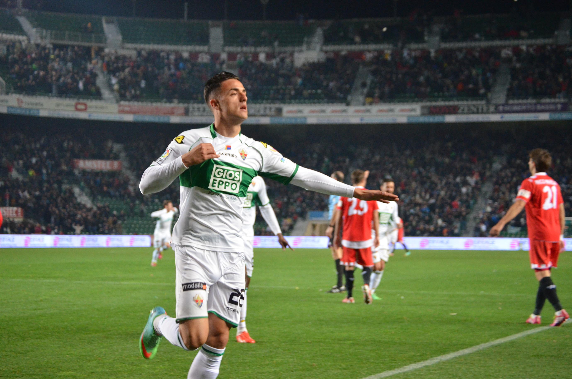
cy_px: 190
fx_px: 1308
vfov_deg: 16.5
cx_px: 286
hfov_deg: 24.7
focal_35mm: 82
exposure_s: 1/320
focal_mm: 55
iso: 2000
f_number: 4
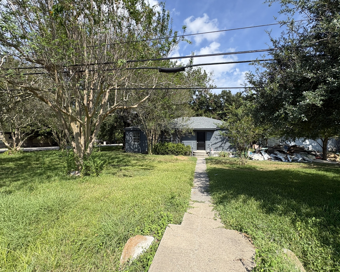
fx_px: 161
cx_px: 171
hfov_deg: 93.1
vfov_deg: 80.4
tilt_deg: +3.0
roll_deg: -0.5
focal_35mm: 16
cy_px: 132
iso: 50
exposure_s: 1/1020
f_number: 2.2
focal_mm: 2.22
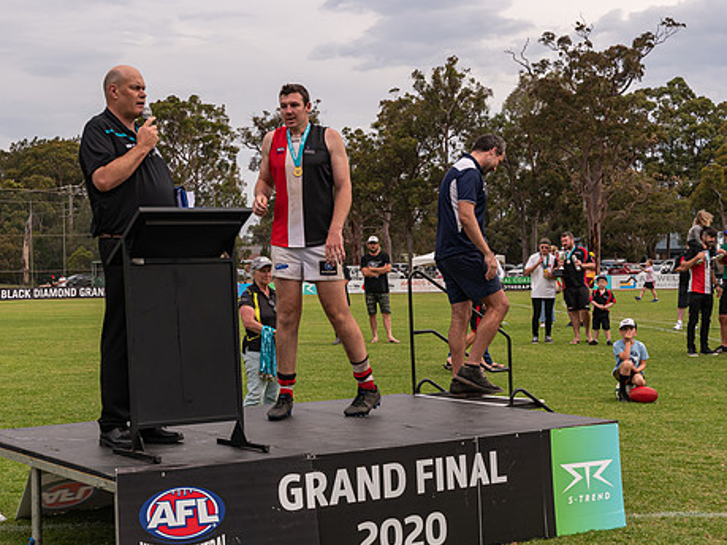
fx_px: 1302
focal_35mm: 62
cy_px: 276
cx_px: 288
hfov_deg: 31.1
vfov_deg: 23.6
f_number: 6.3
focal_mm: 34
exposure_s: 1/400
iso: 400
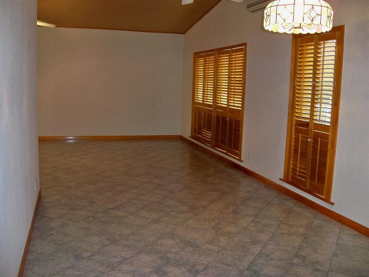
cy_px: 138
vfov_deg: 40.7
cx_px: 184
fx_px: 373
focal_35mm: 35
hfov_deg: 52.6
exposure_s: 1/30
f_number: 3.5
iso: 200
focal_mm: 6.2
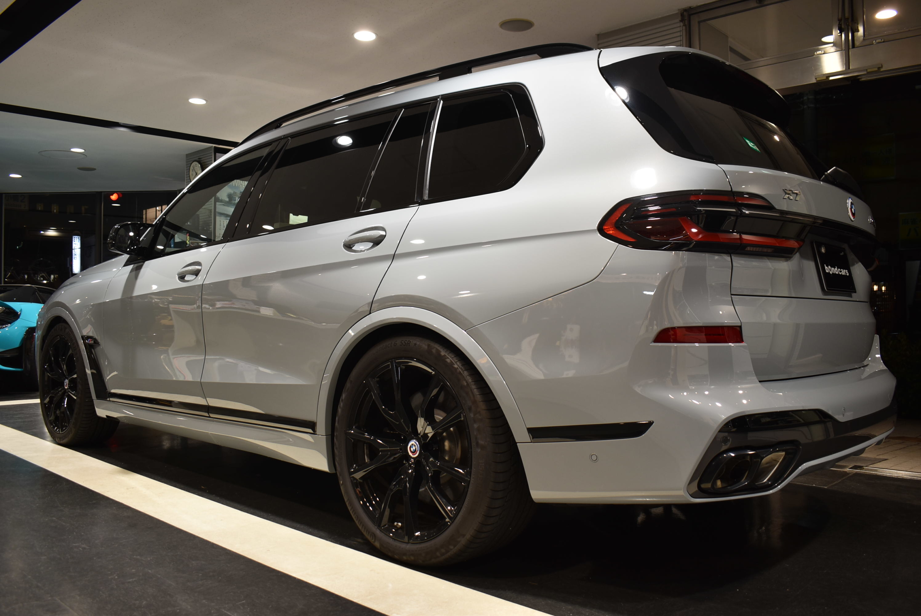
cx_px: 460
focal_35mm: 30
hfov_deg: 61.9
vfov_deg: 43.7
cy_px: 308
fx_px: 768
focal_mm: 20
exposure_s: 1/30
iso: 200
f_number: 4
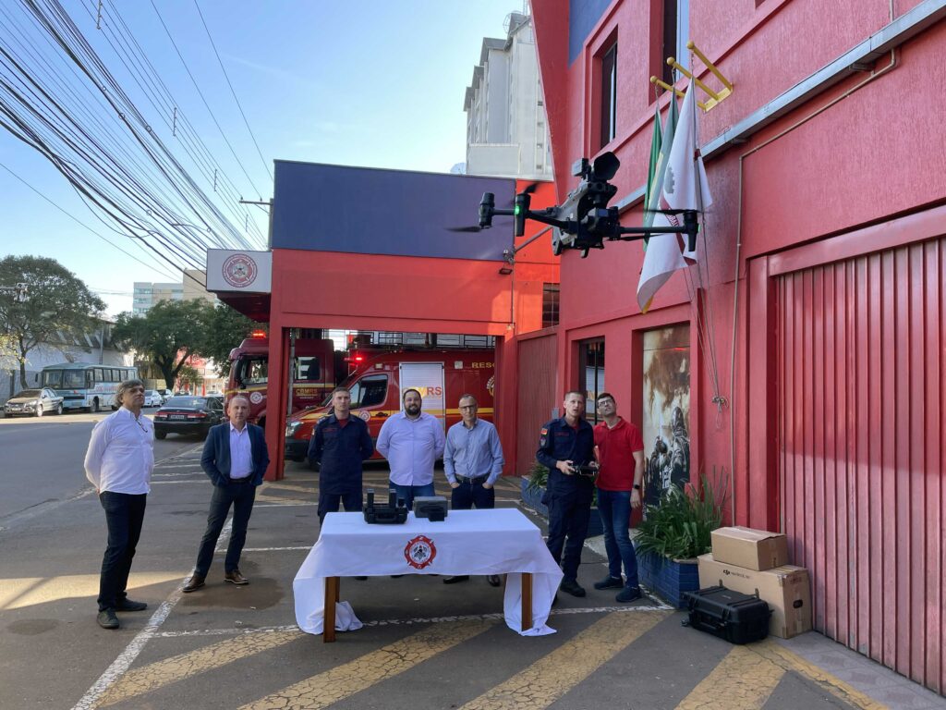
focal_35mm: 26
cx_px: 473
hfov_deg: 67.3
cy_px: 355
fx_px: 711
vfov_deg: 53.1
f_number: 1.6
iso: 32
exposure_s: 1/301
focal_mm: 4.2
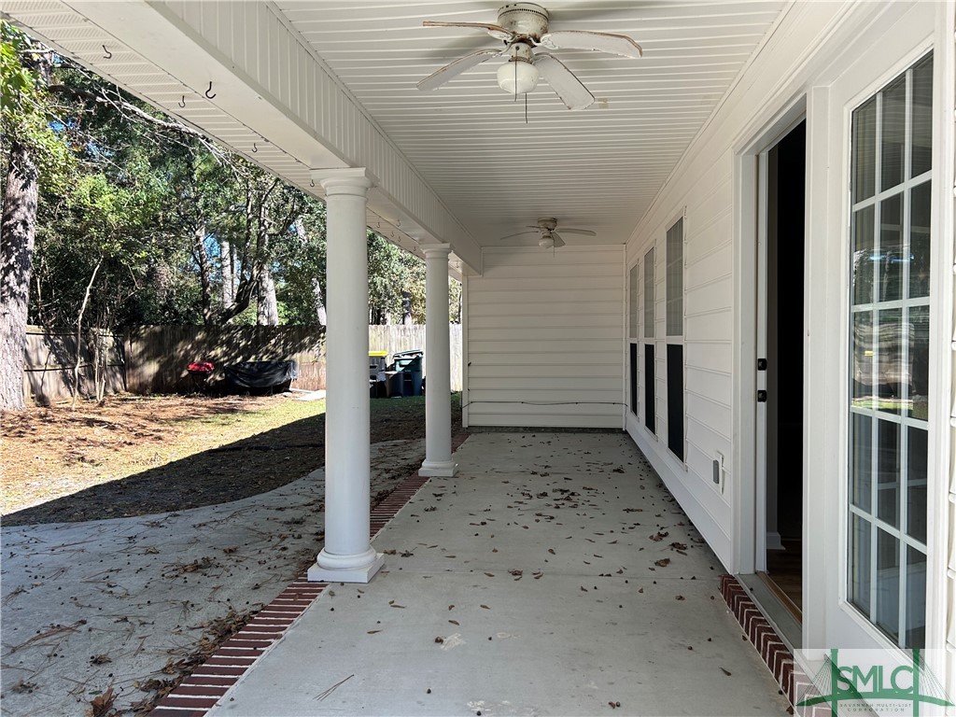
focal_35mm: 26
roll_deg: -0.2
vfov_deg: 53.1
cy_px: 358
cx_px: 478
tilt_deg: -2.4
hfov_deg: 67.3
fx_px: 718
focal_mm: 5.7
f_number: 1.5
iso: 50
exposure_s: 1/572
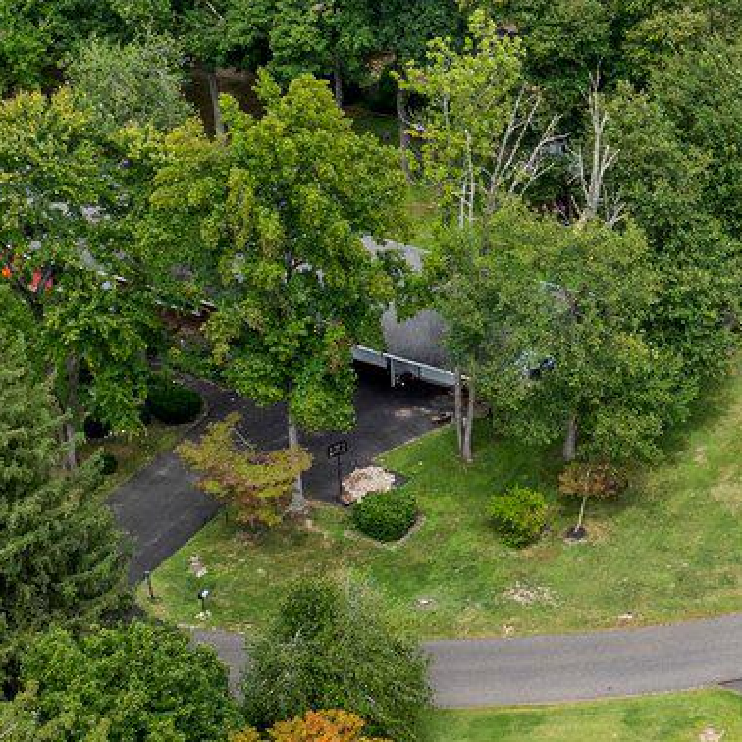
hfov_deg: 14.9
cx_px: 752
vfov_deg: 15.1
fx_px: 2789
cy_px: 246
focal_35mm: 115
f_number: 4
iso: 100
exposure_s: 1/80
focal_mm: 12.29
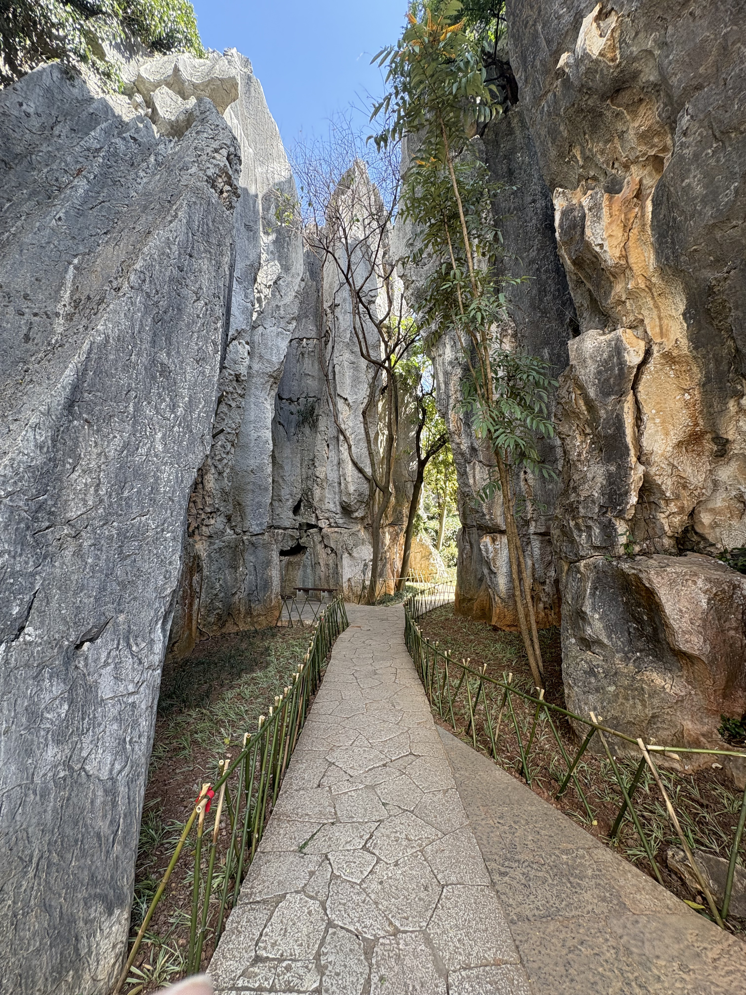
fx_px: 402
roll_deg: +0.6
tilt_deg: +8.7
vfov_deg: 102.1
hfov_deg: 85.7
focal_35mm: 14
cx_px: 373
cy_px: 498
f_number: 2.2
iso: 64
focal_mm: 2.22
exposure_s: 1/144
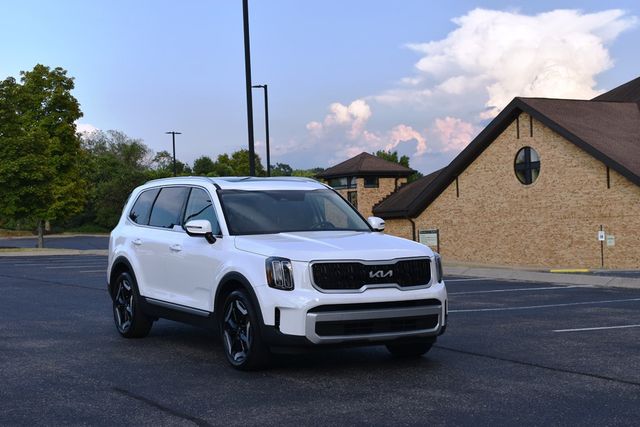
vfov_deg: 19.7
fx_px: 1227
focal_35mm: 69
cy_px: 214
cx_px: 320
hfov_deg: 29.2
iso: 140
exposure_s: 1/250
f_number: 8
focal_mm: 46
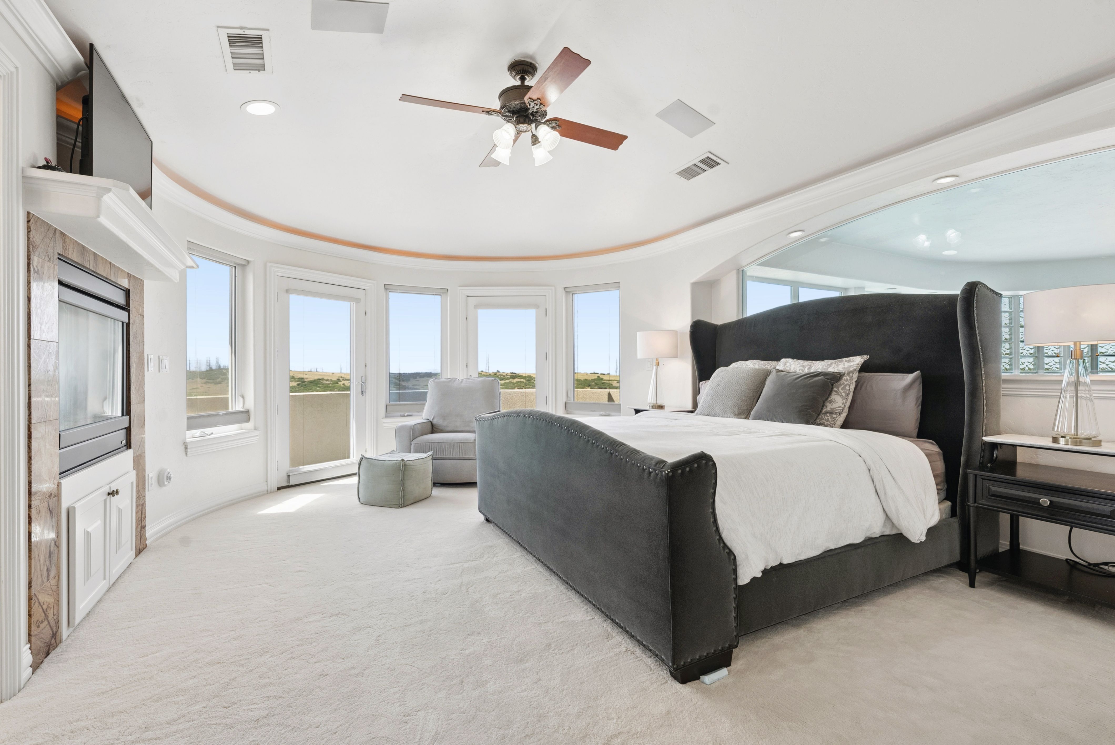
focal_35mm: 16
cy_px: 372
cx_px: 558
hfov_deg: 96.7
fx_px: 496
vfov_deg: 73.8
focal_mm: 16
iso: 800
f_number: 9
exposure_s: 1/125
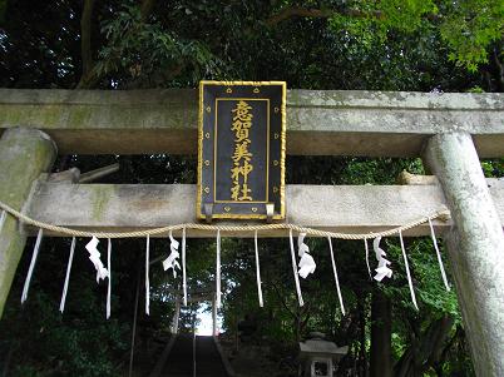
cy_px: 188
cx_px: 252
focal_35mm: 32
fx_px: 466
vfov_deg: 44.1
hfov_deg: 56.8
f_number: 2.9
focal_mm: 5.7
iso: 111
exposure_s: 1/125
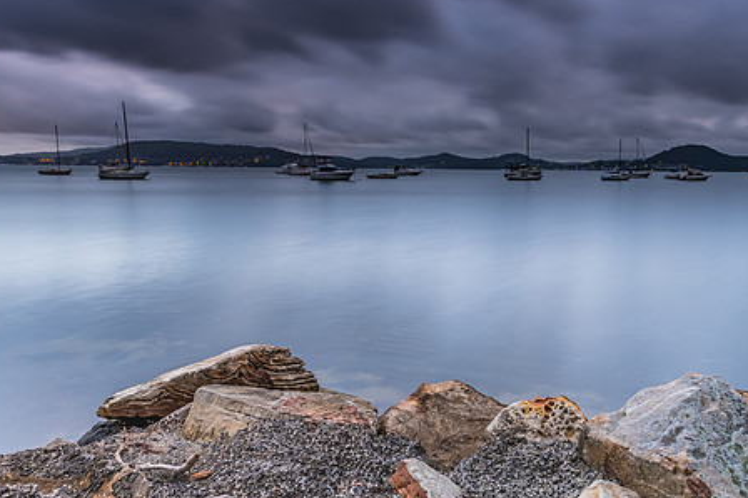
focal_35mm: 32
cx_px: 471
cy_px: 252
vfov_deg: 41.1
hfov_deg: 58.0
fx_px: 664
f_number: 6.3
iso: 400
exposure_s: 10
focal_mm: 16
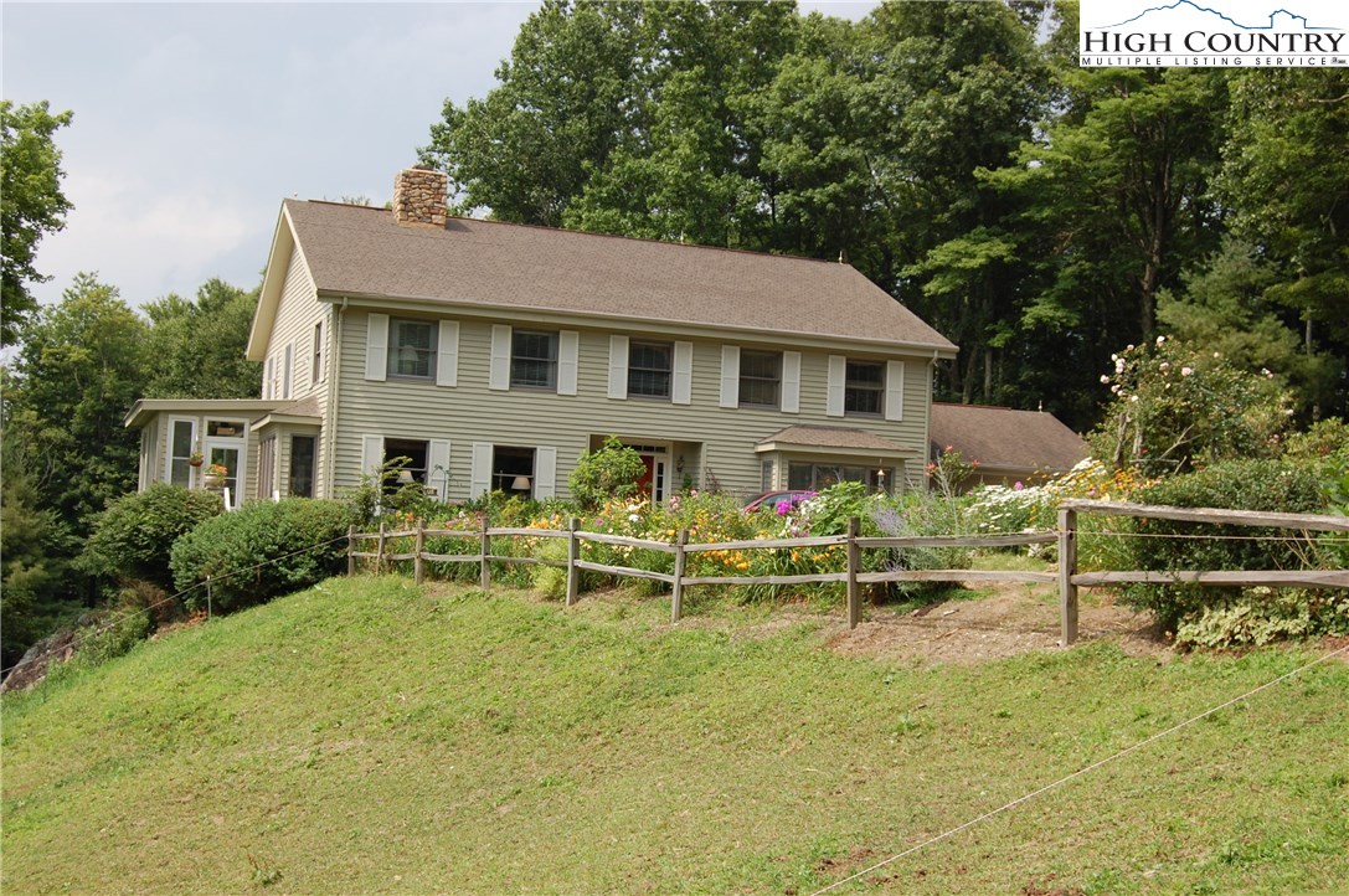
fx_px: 1740
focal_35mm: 46
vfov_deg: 28.9
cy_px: 448
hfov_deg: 42.4
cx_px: 674
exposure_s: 1/250
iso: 200
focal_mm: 31
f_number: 8
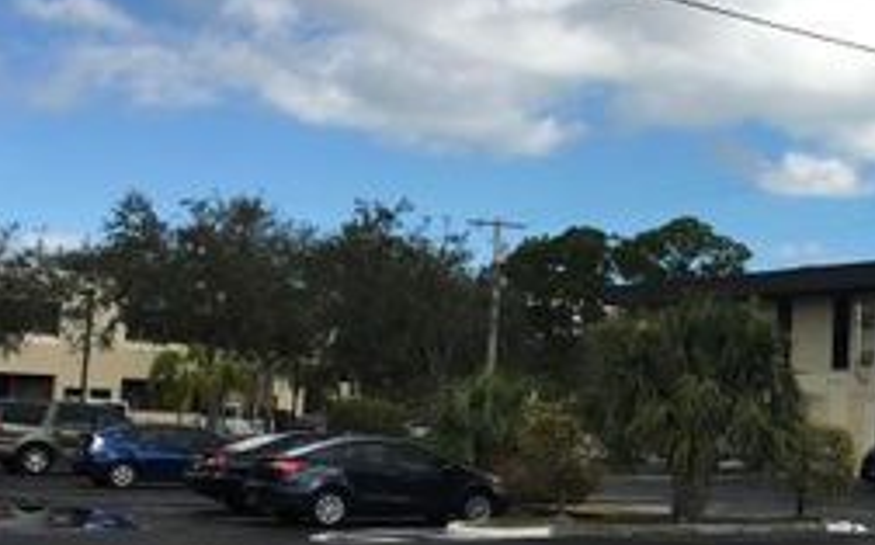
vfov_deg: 21.2
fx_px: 1453
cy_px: 304
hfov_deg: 31.7
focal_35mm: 61
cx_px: 806
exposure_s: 1/1637
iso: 25
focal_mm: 4.15
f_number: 2.2
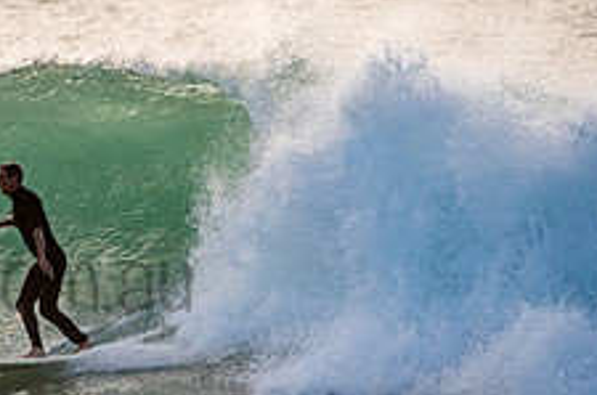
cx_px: -85
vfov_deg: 1.1
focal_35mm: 1291
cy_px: 251
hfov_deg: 1.6
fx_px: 21364
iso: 200
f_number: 5.6
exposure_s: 1/2000
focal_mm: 500
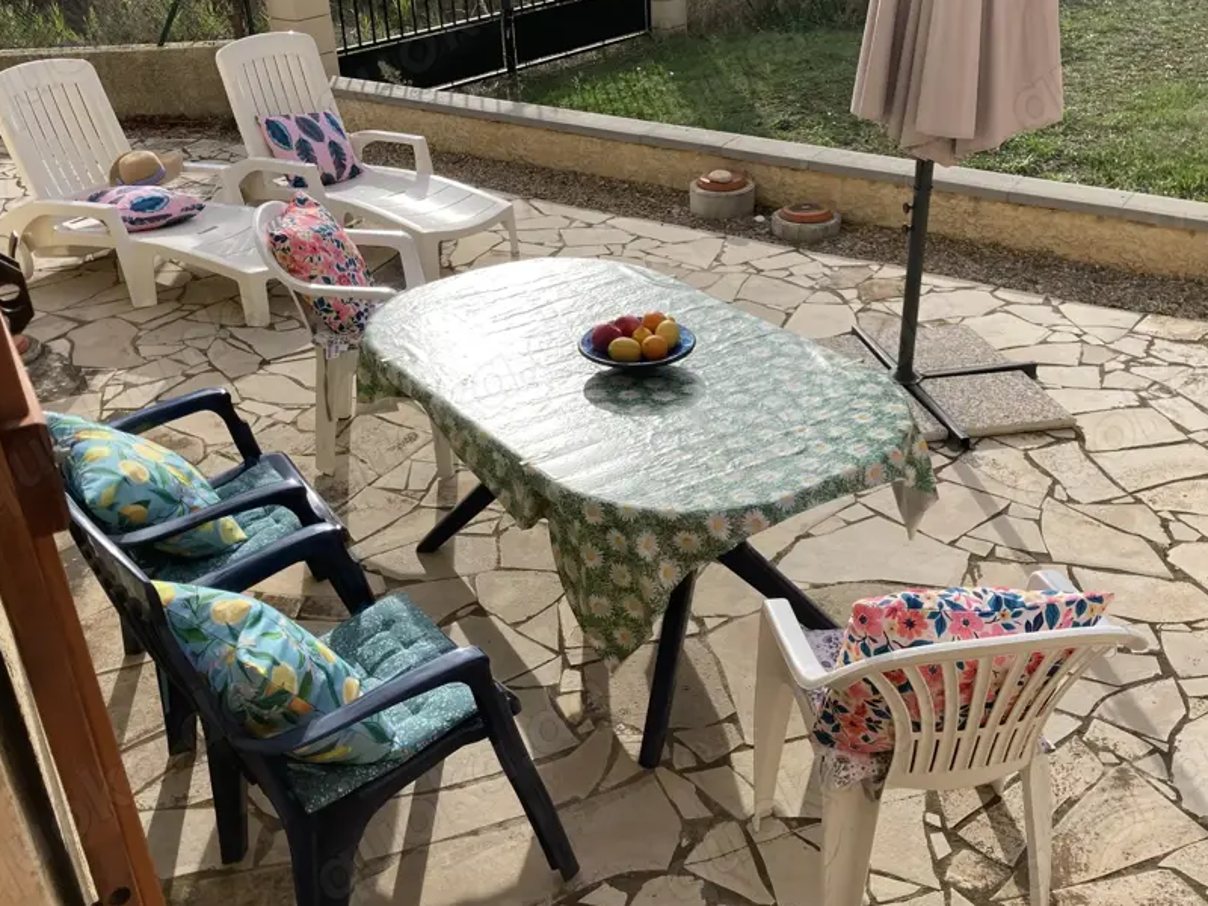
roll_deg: +1.9
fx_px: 1221
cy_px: 424
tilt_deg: -27.9
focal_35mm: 35
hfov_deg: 52.6
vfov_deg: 40.7
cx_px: 643
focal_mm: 3.99
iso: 20
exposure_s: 1/2183
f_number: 1.8
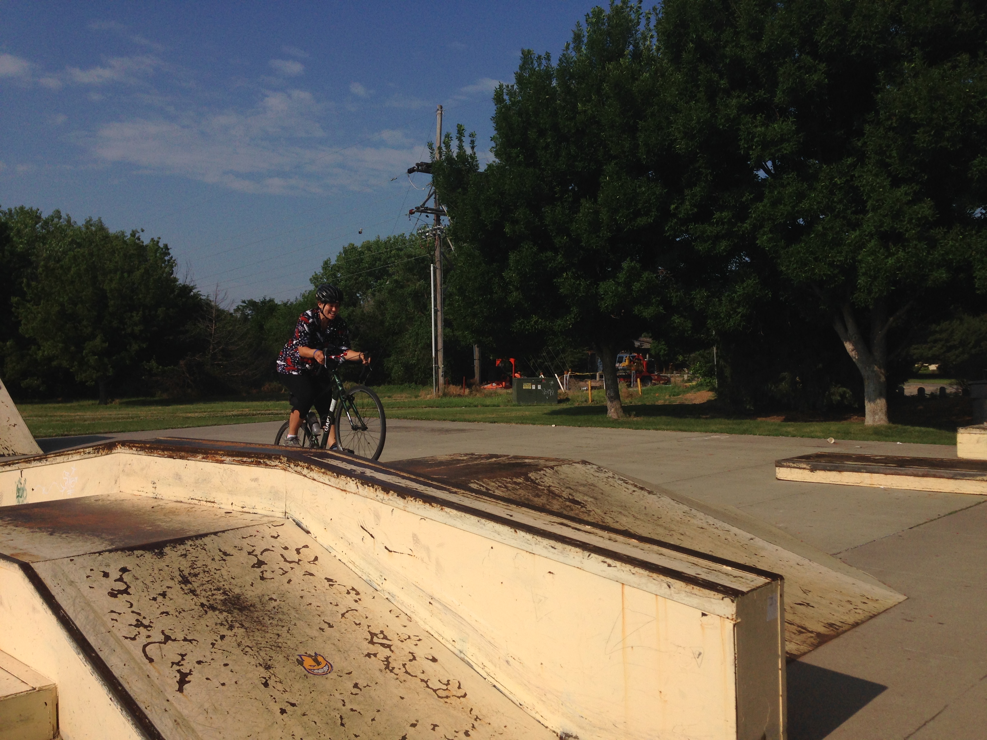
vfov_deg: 42.9
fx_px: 941
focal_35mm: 33
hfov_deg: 55.4
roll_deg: -0.8
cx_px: 494
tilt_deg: -1.2
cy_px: 370
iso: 50
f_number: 2.4
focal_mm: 4.12
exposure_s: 1/4926
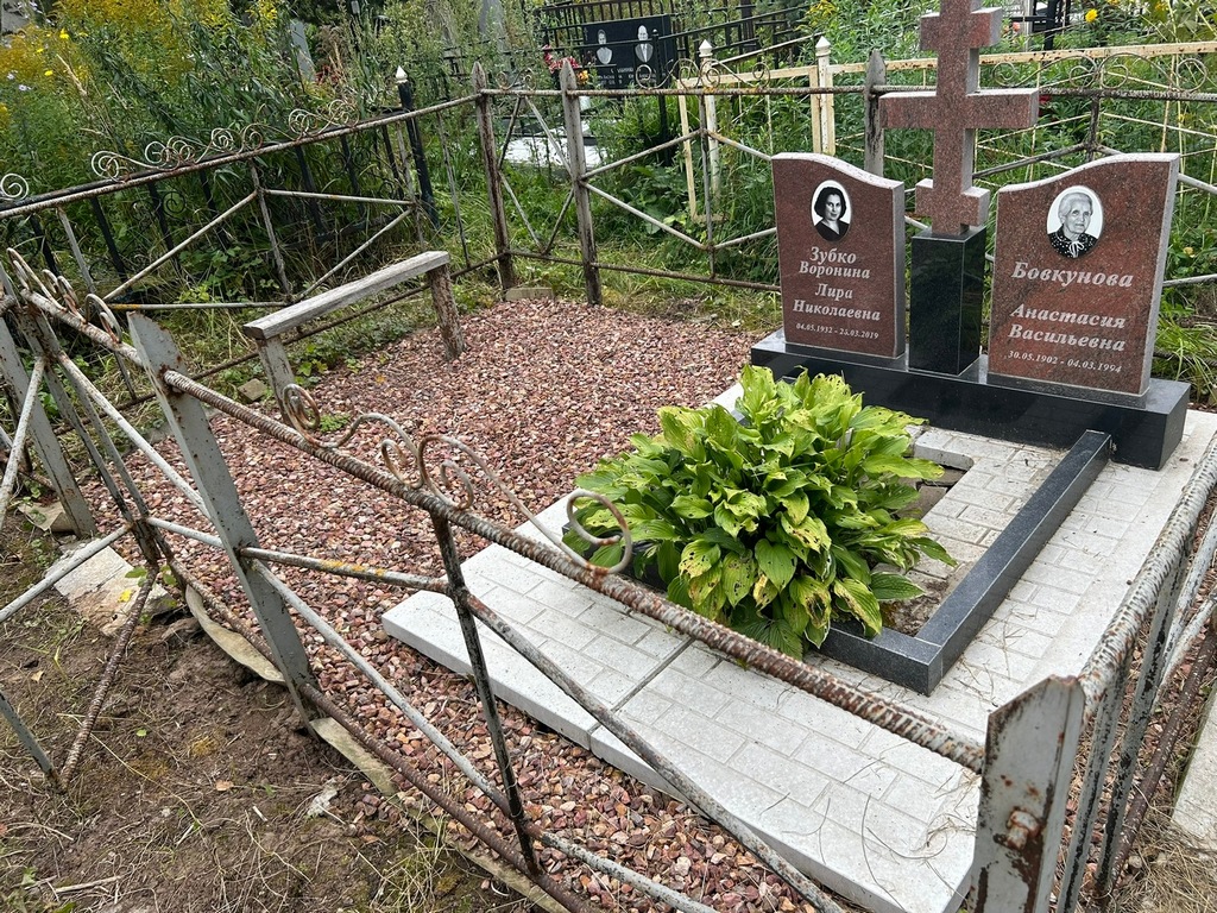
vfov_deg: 53.1
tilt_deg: -25.4
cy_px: 456
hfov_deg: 67.3
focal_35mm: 26
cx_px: 608
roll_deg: +10.8
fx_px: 914
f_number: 1.5
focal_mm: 5.7
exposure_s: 1/194
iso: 40
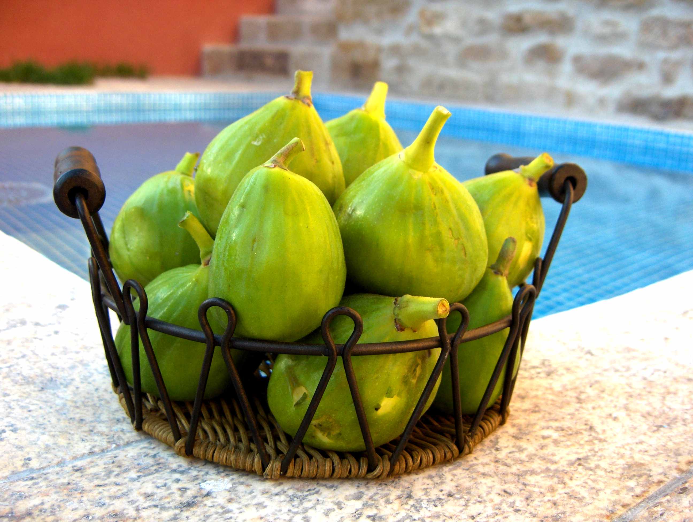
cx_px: 346
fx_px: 782
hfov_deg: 47.8
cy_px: 261
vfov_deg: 36.9
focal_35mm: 39
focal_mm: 8
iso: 100
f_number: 2.8
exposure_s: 1/292
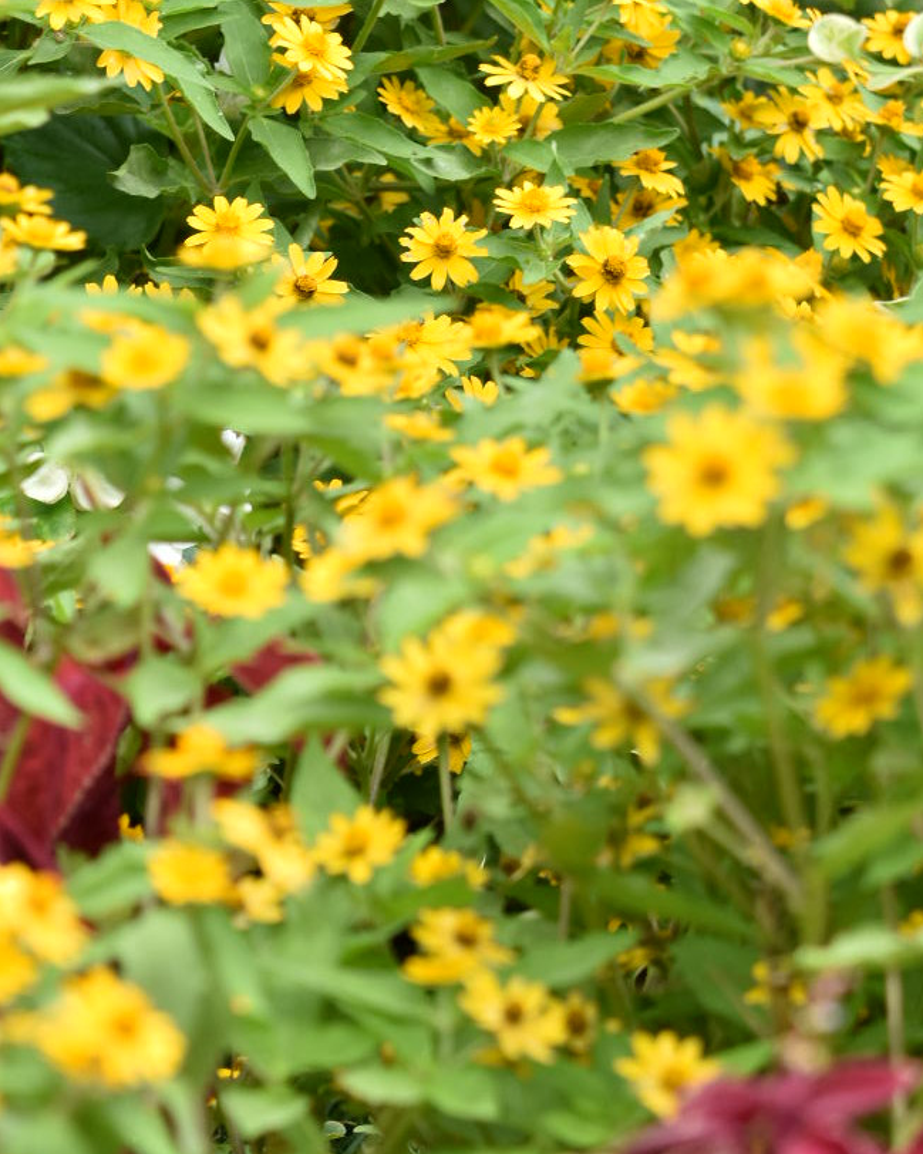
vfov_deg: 8.1
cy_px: 92
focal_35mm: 239
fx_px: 8157
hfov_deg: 6.5
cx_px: 220
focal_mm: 85
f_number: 6.3
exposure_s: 1/250
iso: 100
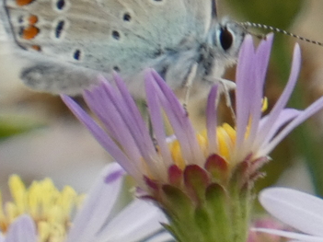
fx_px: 20801
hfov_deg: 0.9
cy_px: 2
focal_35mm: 2230
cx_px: 139
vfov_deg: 0.7
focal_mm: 164.2
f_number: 5.6
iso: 320
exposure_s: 1/125
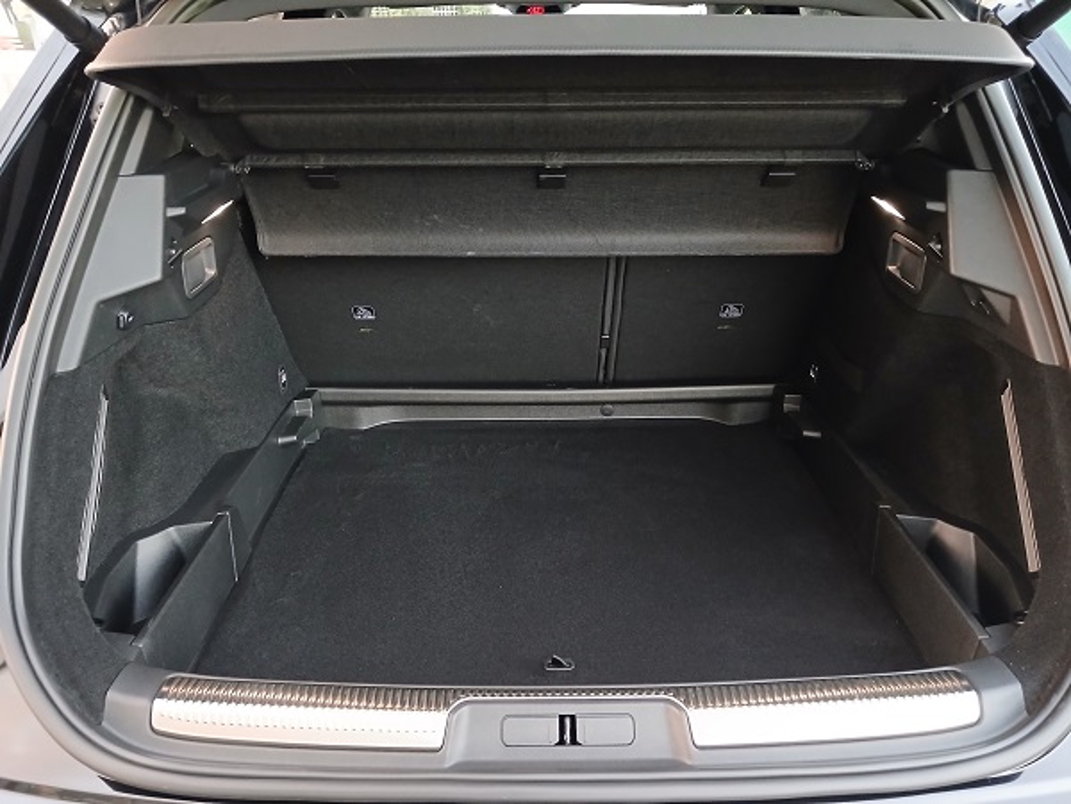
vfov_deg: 51.4
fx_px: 835
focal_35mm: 27
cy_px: 402
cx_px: 536
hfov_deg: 65.3
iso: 640
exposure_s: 1/20
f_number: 1.8
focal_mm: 3.98
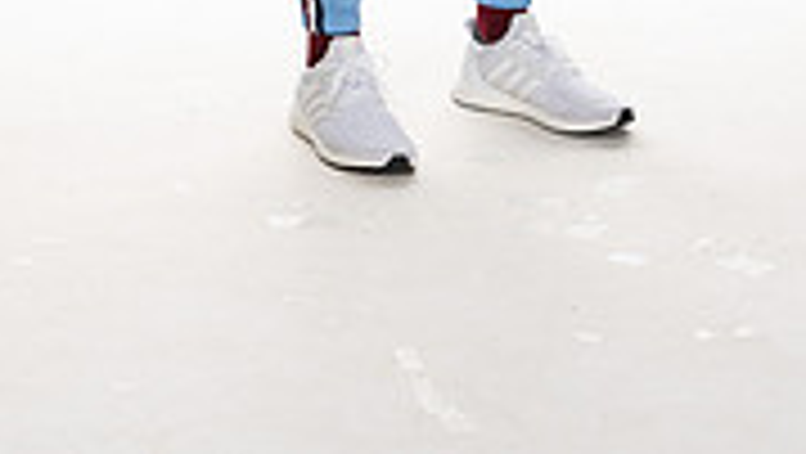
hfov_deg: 16.0
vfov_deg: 8.5
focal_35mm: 134
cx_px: 383
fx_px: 2866
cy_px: -553
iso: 400
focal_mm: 51
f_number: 6.3
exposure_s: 1/250
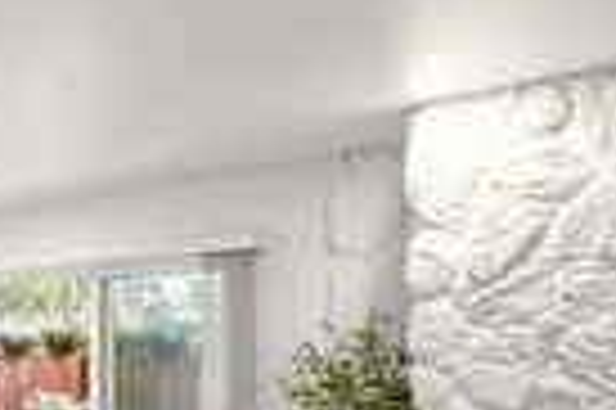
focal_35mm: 42
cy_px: 342
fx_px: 718
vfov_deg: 30.8
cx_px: -103
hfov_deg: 36.9
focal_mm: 12
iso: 640
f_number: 6.3
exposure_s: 1/3
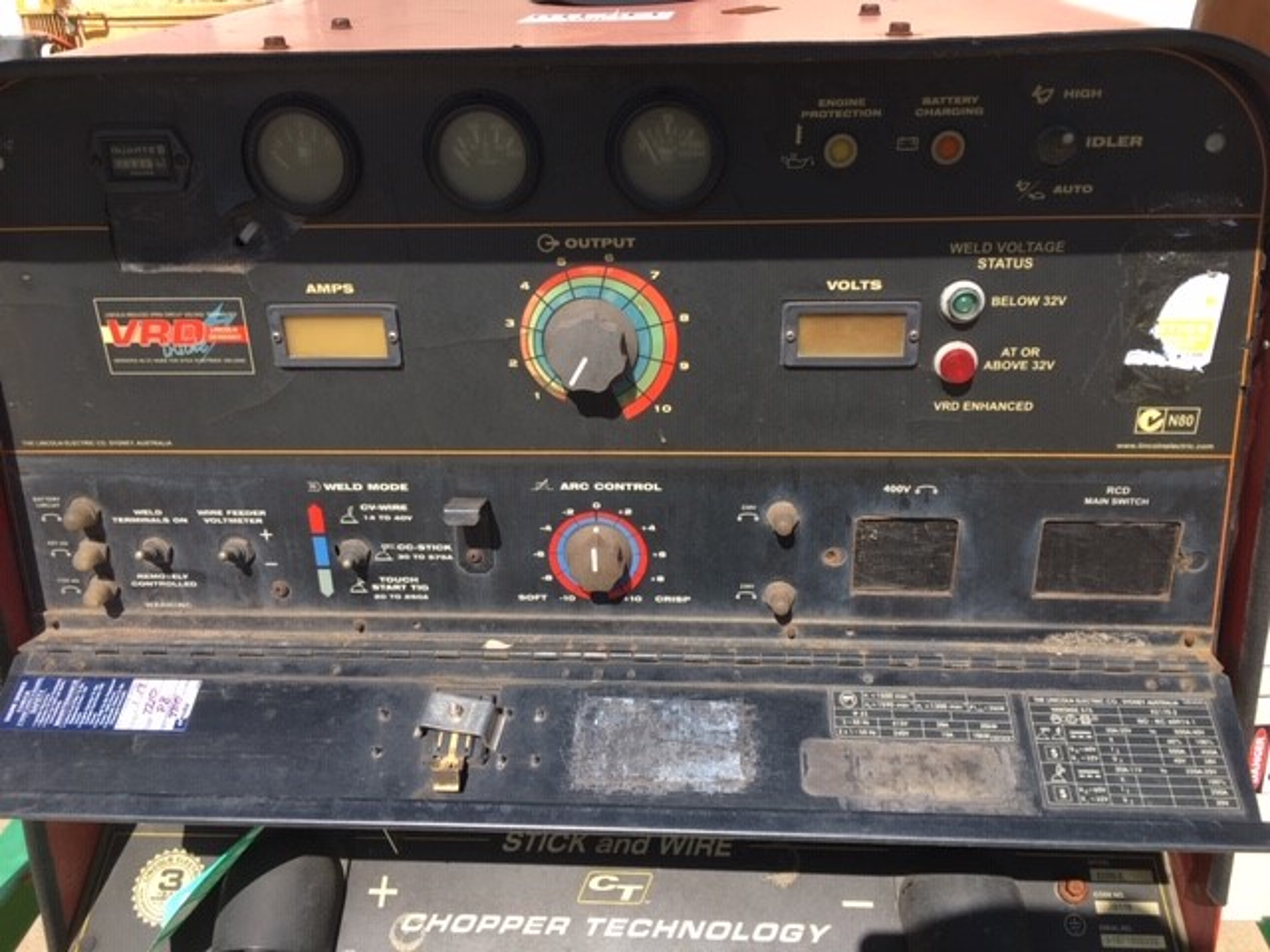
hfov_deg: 61.7
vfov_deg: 48.2
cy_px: 476
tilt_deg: -25.5
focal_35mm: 29
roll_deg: +2.2
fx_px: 1064
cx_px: 635
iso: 25
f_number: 2.2
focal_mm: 4.15
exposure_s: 1/855
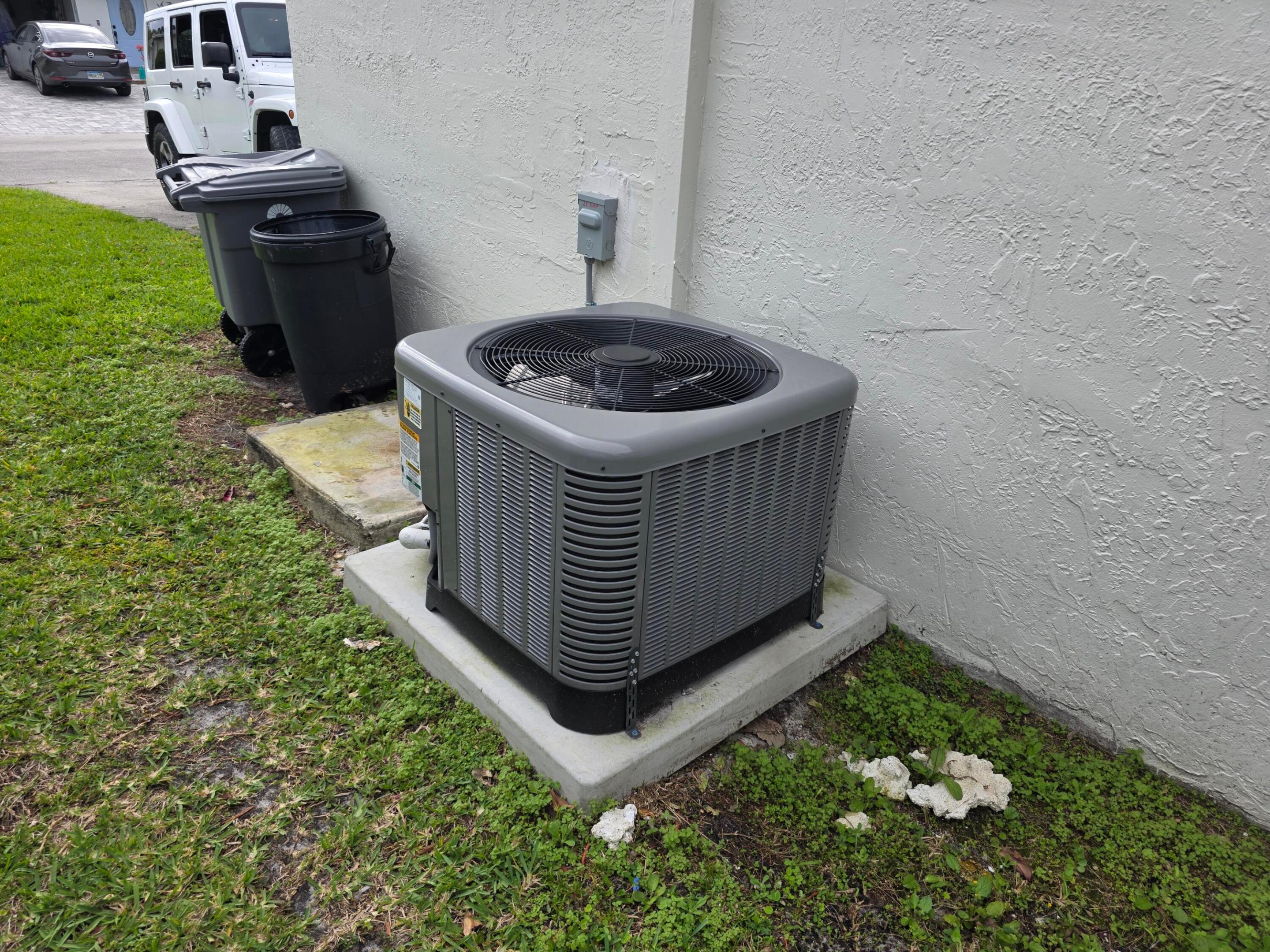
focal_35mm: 23
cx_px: 635
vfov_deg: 58.9
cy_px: 476
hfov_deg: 73.9
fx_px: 844
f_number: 1.7
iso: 80
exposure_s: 1/1509
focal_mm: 6.3
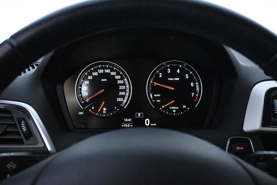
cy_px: 92
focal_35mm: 34
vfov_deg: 39.1
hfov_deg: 56.1
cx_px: 138
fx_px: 260
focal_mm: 22.5
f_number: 4
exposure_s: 1/125
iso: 10000
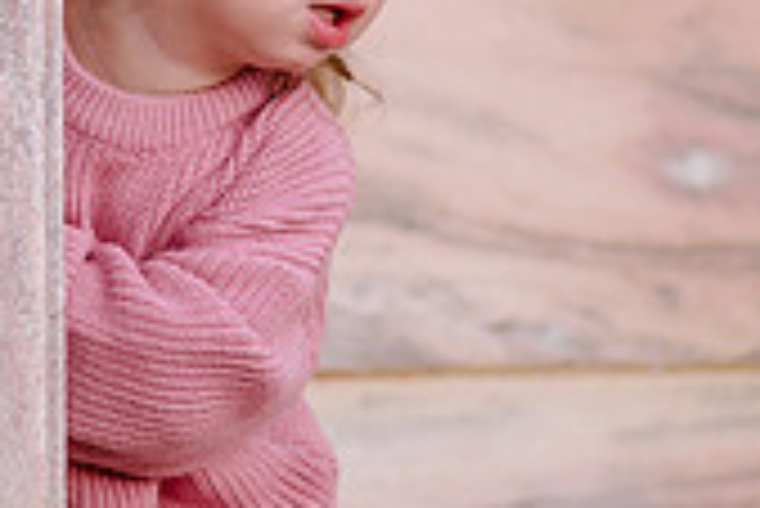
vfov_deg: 3.0
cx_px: 347
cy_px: 5
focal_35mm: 454
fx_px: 9592
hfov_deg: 4.5
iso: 320
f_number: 4
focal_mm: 105
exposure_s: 1/160
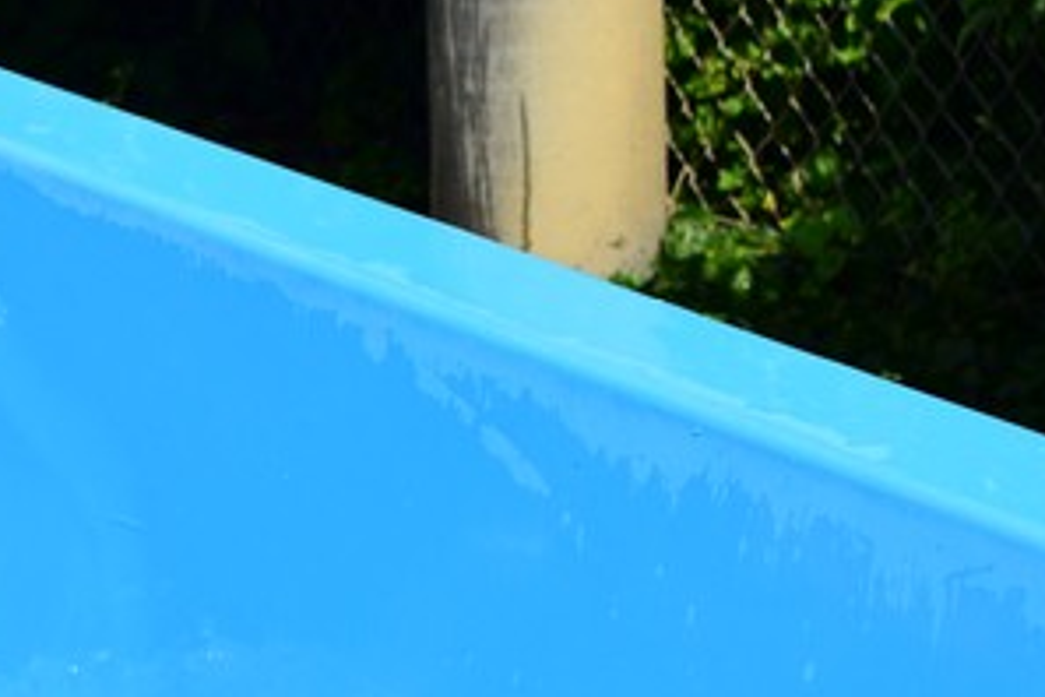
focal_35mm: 181
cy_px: 273
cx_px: -725
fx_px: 5246
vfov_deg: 7.6
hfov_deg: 10.8
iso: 100
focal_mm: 35
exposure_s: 1/1250
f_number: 3.5
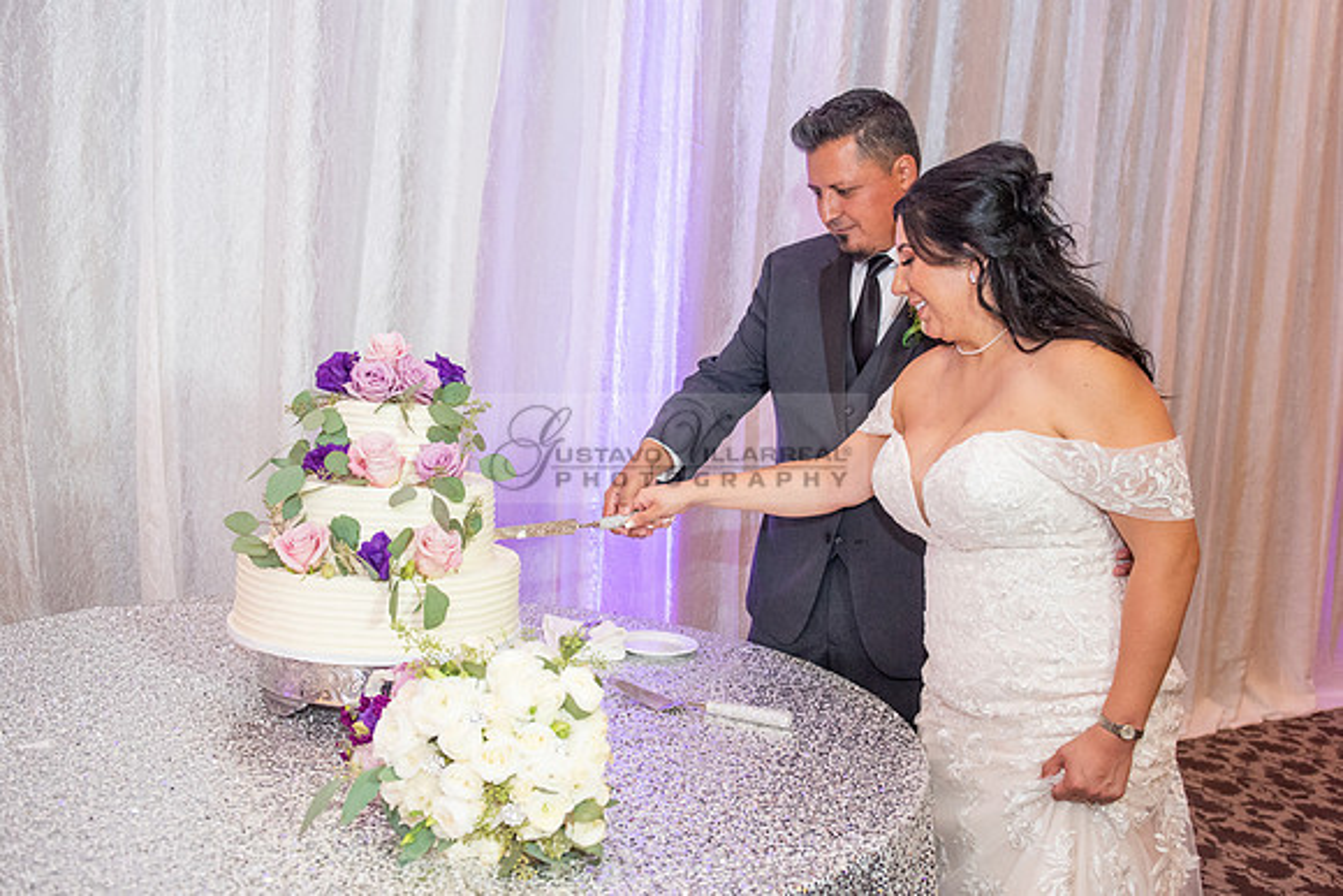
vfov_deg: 39.4
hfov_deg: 56.3
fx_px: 1252
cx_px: 729
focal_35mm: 34
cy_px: 442
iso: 1600
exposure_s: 1/160
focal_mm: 28
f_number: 3.5
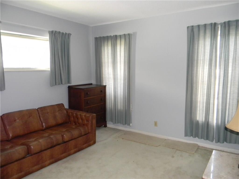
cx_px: 120
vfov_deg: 49.7
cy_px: 90
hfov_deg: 63.4
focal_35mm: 28
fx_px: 193
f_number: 3.5
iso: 400
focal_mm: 5
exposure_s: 1/28.6
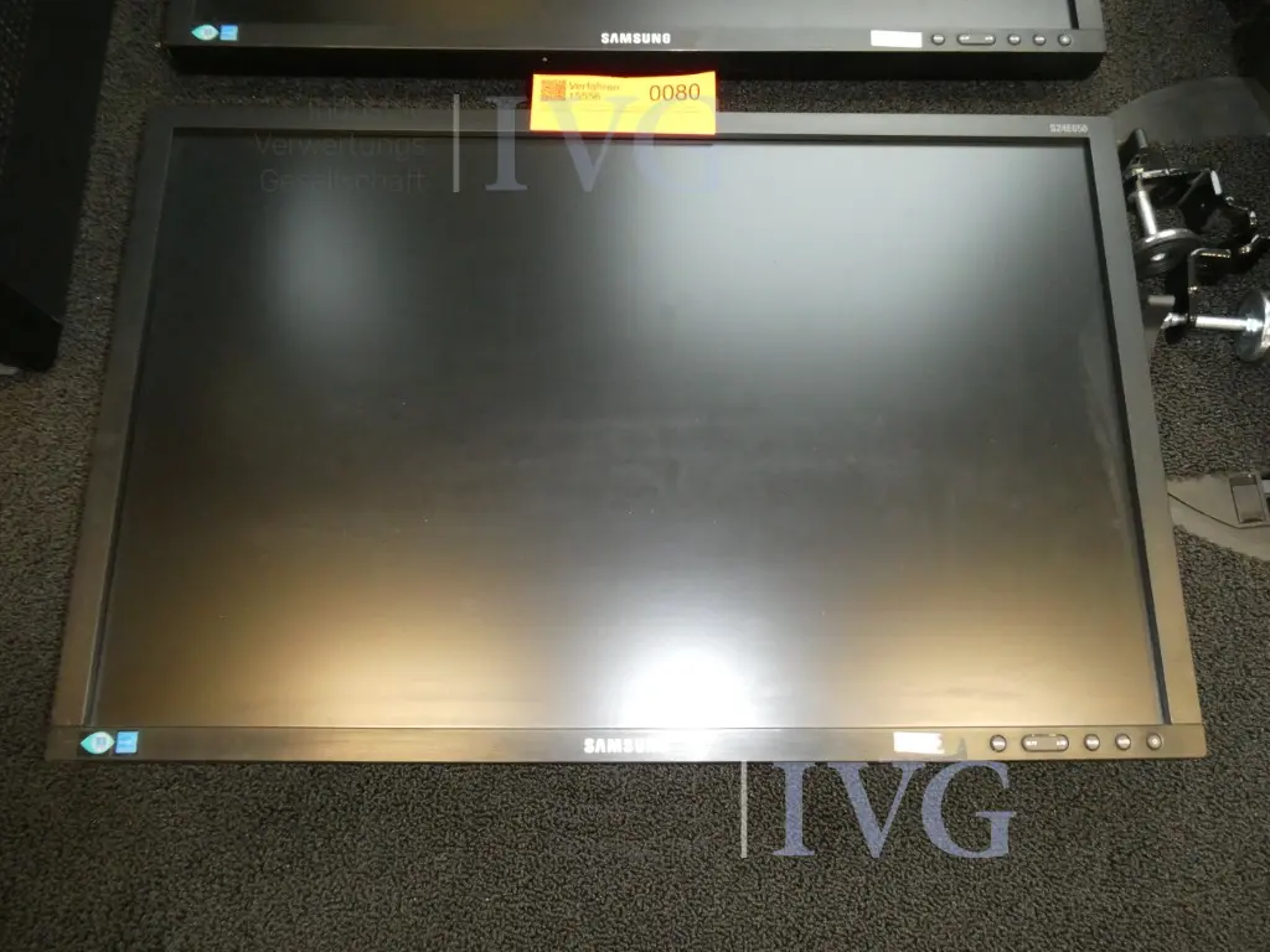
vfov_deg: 53.1
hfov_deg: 67.3
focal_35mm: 26
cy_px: 476
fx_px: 954
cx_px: 635
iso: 800
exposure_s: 1/60
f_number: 3.4
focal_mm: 4.7
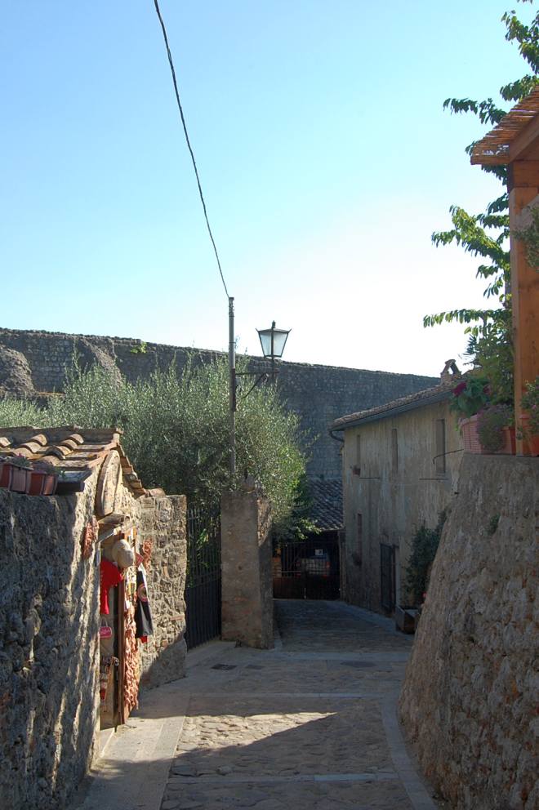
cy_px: 405
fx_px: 877
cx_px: 270
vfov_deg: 49.6
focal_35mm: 39
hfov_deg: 34.2
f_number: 10
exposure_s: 1/250
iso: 360
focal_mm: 26
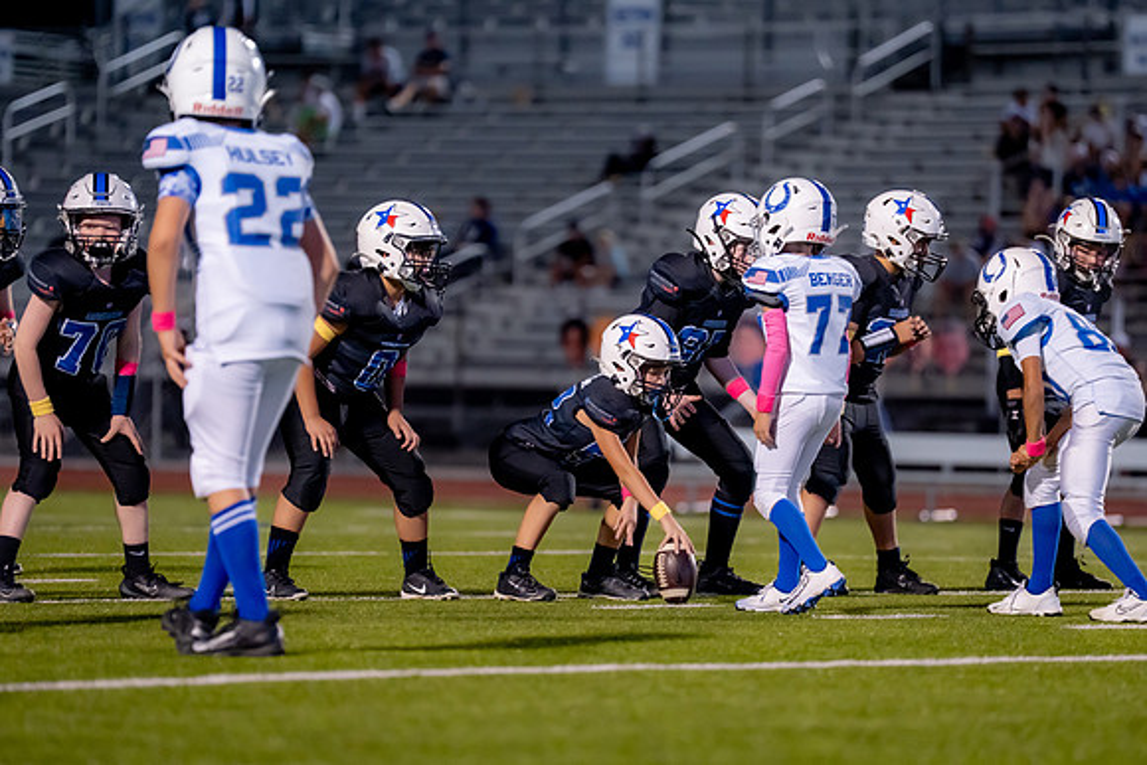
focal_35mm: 245
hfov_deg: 8.4
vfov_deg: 5.6
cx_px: 594
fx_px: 7807
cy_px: 453
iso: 2500
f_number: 2.8
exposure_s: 1/1000
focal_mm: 200
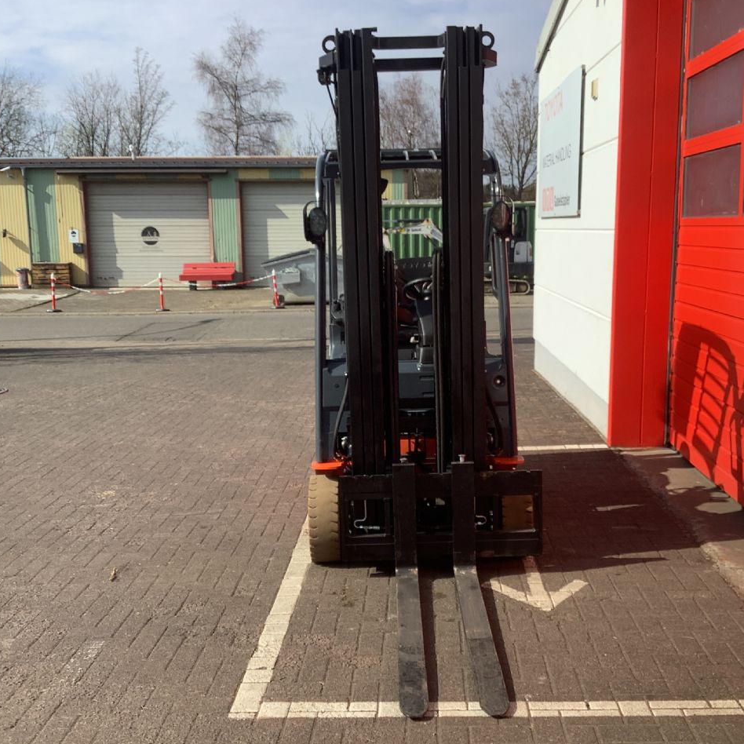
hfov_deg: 44.9
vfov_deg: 44.9
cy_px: 372
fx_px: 900
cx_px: 392
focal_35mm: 37
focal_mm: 3.3
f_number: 2.4
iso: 25
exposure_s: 1/1006
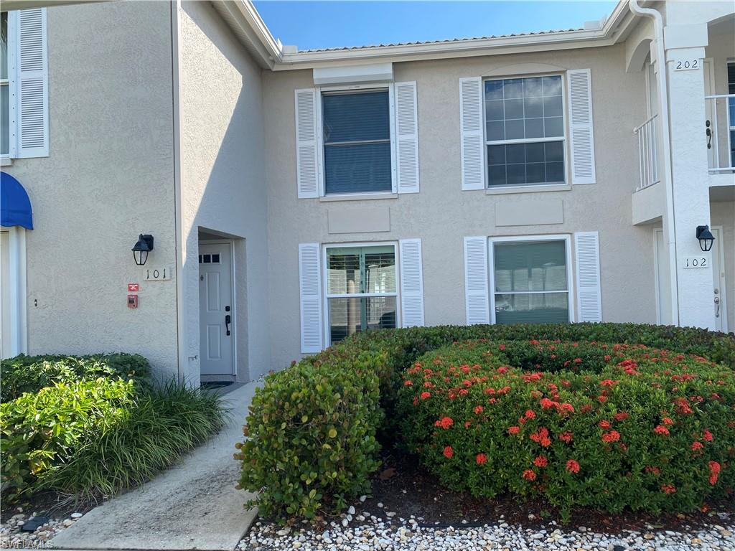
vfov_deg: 53.1
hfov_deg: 67.3
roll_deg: +1.2
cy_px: 276
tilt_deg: +0.5
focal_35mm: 26
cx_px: 368
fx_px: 552
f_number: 1.8
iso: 32
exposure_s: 1/1082
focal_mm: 4.25
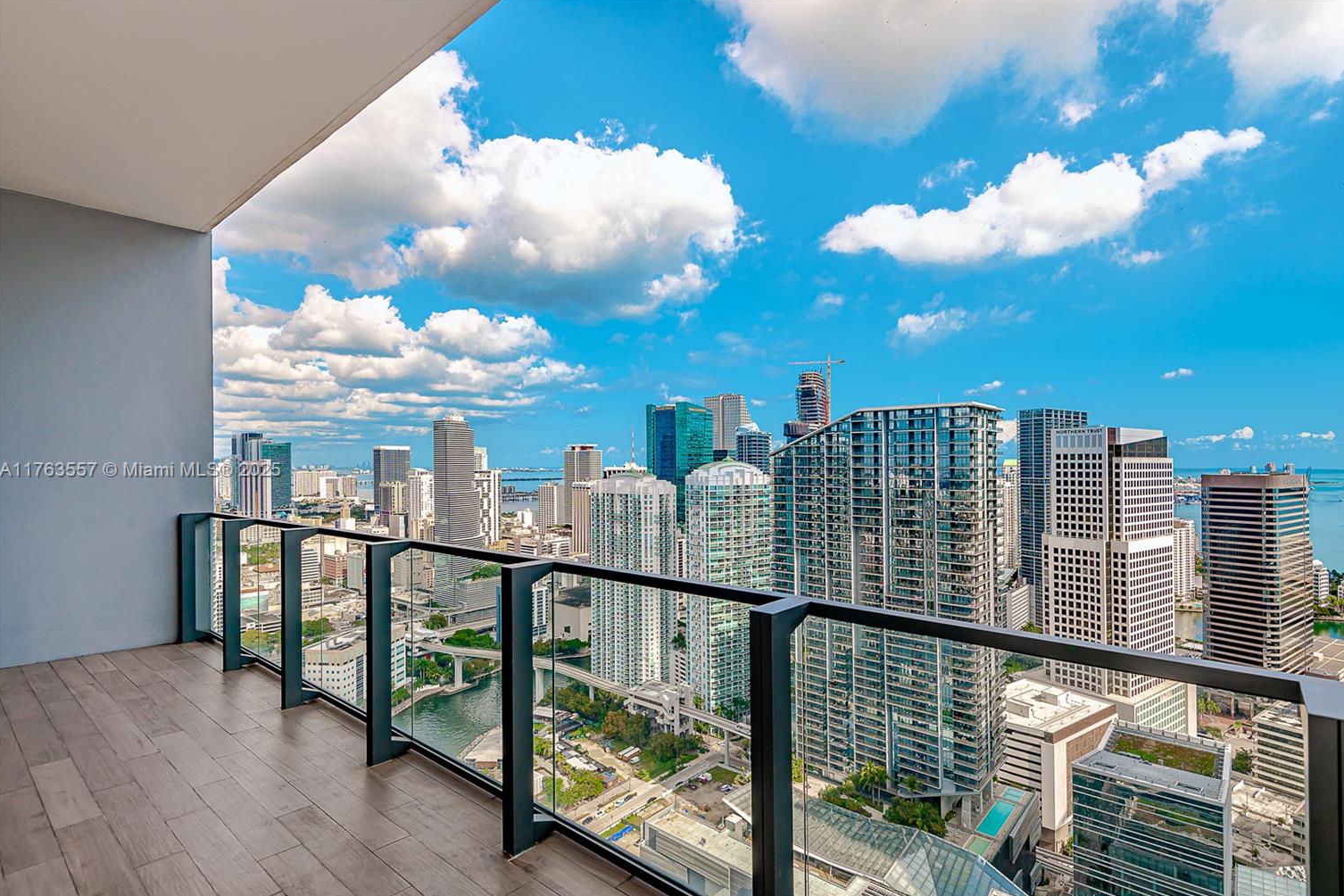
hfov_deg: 93.2
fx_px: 635
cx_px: 709
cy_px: 471
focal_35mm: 17
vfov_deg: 70.4
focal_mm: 16
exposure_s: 1/200
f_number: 8
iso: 200
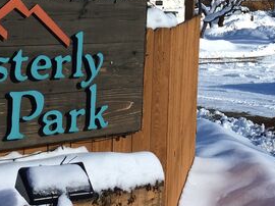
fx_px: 683
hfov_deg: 22.4
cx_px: 225
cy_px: -2
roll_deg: -2.4
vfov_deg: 16.8
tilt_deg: -1.7
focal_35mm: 86
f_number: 2.2
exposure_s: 1/2740
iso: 32
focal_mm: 4.15
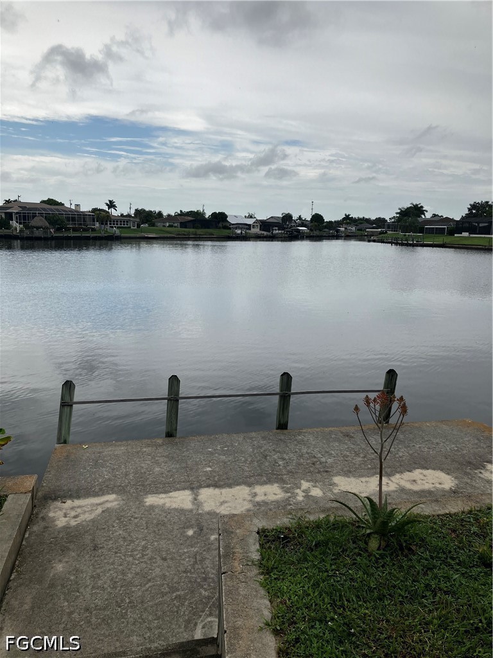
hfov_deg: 49.7
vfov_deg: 63.4
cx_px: 246
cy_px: 329
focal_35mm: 28
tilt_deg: -11.7
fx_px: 532
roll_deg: -1.3
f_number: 1.8
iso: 32
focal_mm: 3.99
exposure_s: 1/2288
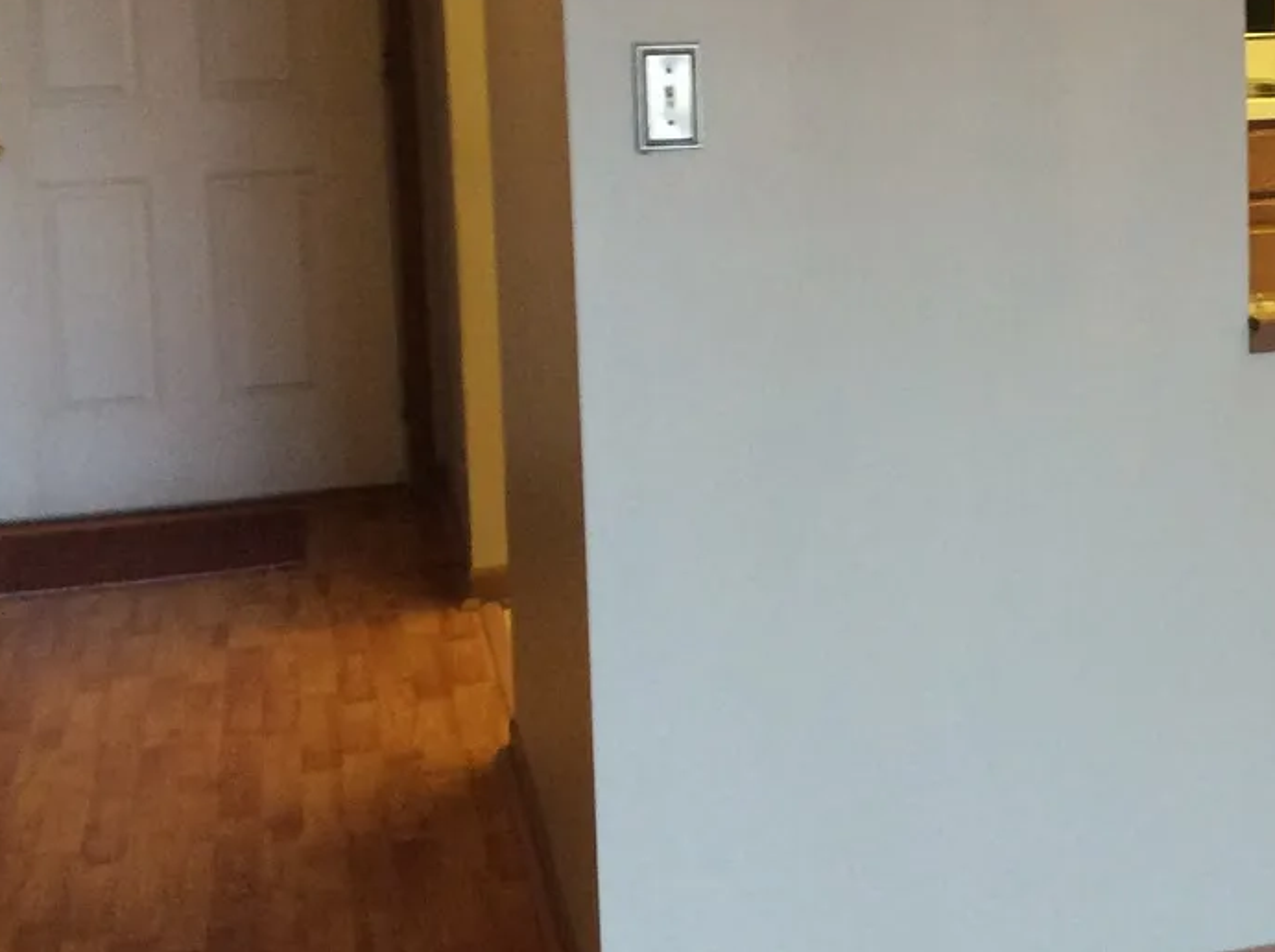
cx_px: 1181
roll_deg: +0.3
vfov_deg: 21.5
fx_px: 2464
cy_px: 157
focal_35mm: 67
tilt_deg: -9.0
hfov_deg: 27.8
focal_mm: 3.3
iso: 160
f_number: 2.4
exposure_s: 1/24
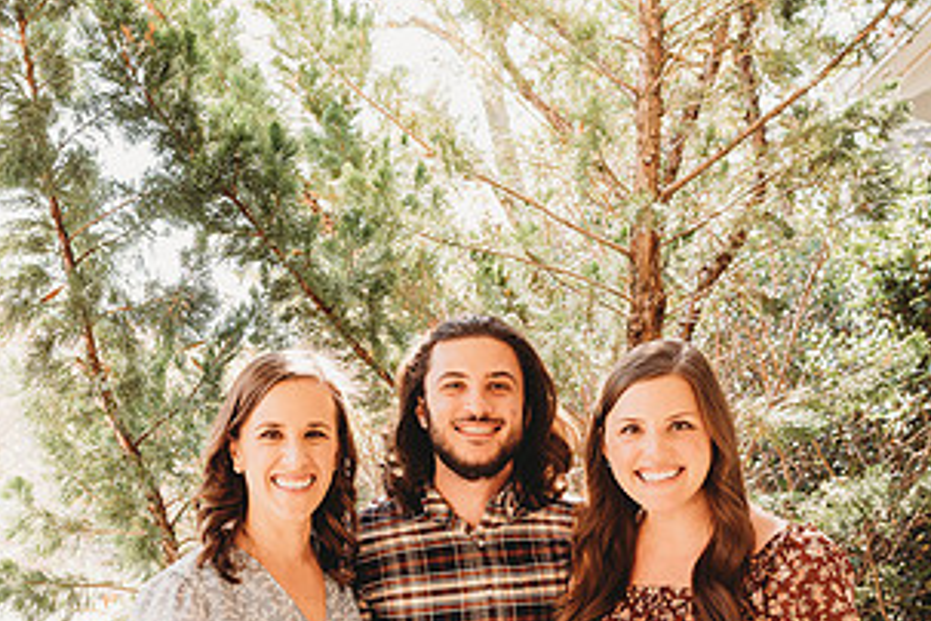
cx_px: 396
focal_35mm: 46
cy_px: 573
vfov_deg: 28.0
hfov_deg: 42.6
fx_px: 1190
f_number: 4.5
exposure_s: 1/200
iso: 400
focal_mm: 24
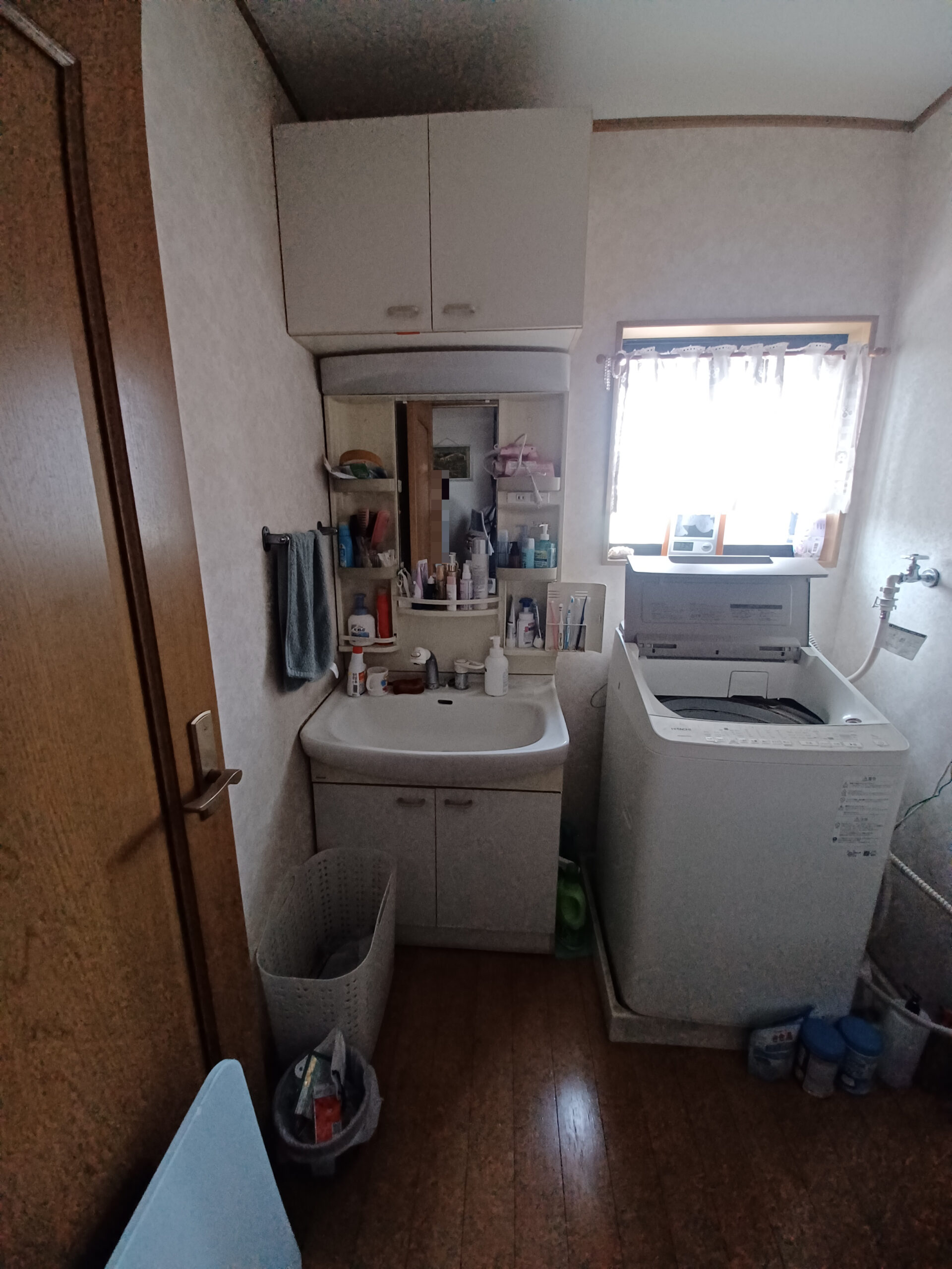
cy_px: 634
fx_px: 477
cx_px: 476
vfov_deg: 106.2
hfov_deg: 89.9
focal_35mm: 13
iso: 160
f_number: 2.2
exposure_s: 1/50
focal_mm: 1.4
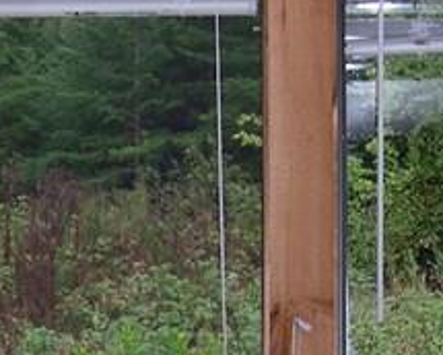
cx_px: -152
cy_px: 576
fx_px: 2321
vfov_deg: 8.5
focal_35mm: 177
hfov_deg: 10.6
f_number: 2.8
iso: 223
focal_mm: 8
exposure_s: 1/60
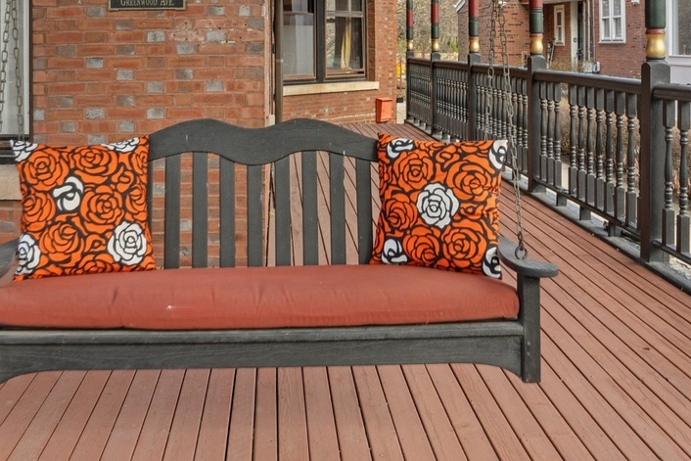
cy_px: 61
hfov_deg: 49.1
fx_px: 749
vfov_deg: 32.8
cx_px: 262
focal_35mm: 39
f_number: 8
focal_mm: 17
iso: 320
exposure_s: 1/60
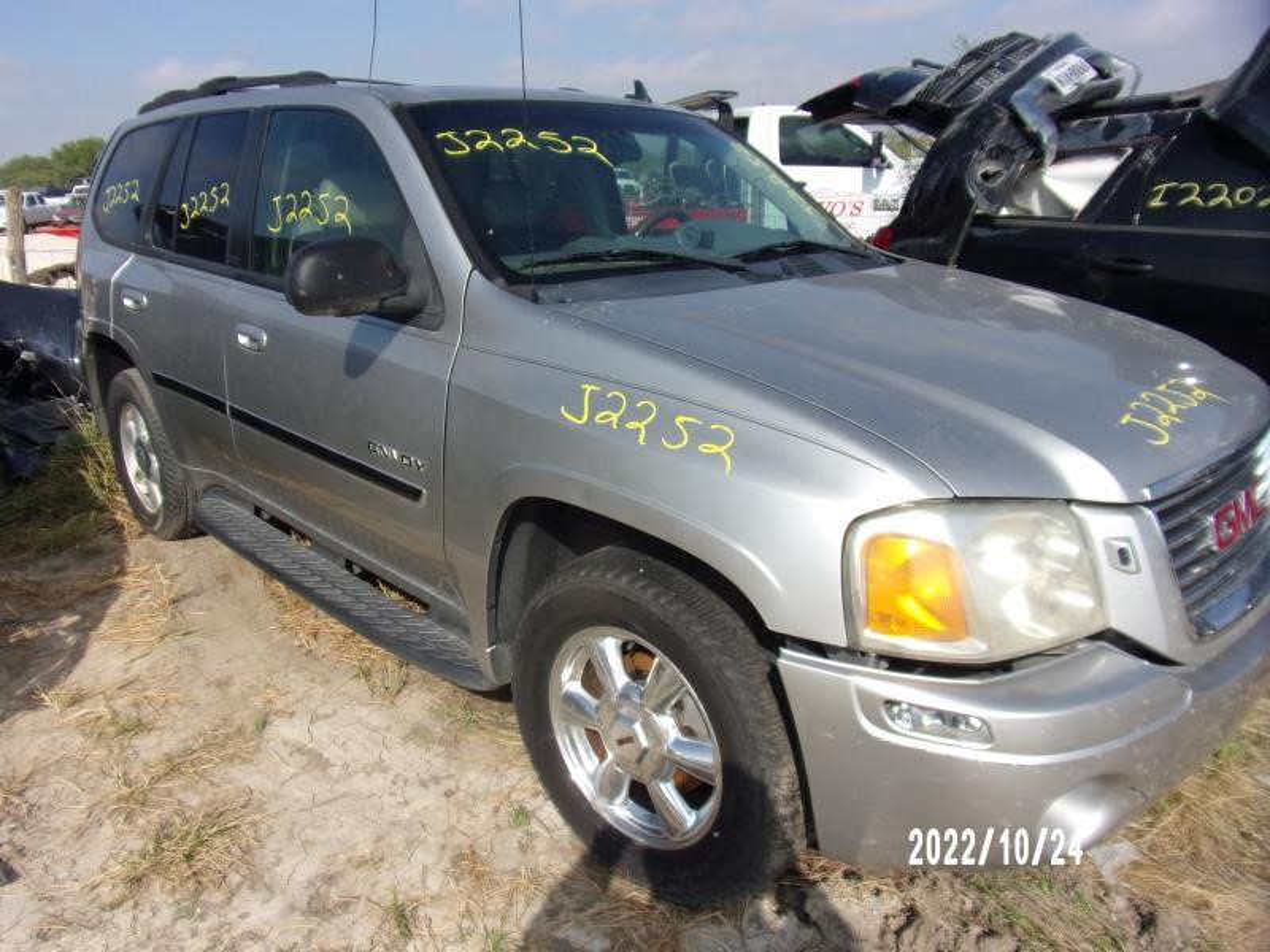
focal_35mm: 24
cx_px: 635
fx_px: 881
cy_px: 476
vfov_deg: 56.8
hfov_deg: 71.6
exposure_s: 1/140
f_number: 10.8
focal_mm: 4.3
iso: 80
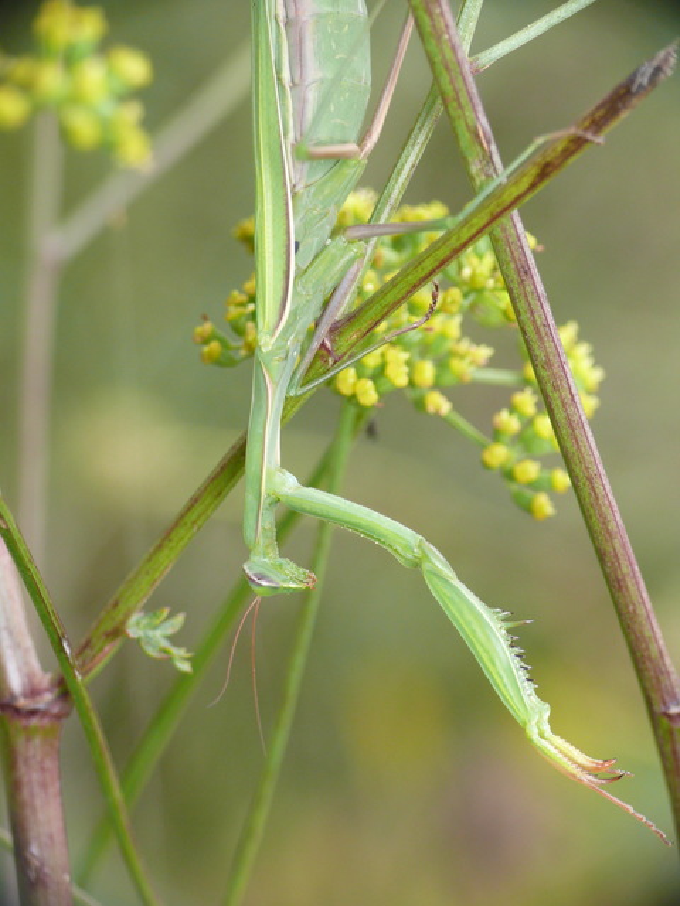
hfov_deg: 13.5
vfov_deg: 17.9
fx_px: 2881
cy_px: 453
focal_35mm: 110
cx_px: 340
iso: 200
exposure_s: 1/200
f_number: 4
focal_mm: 23.2
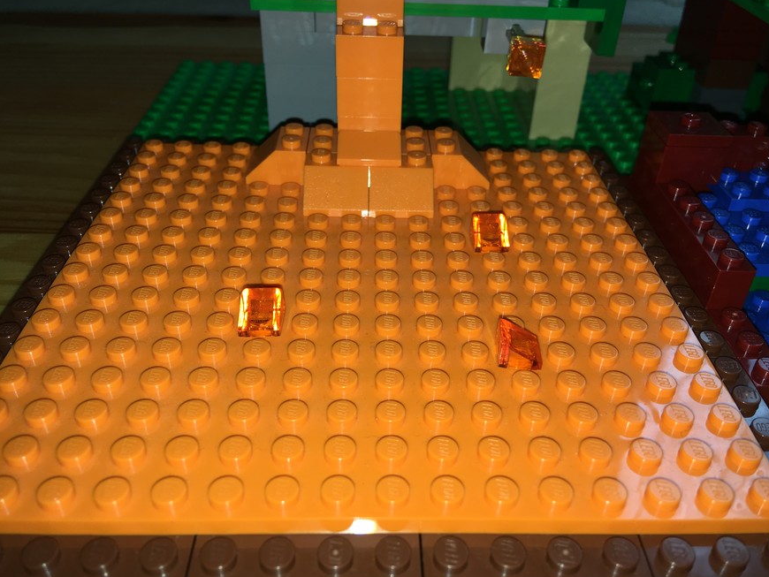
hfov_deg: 59.9
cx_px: 397
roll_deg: -3.1
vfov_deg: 46.8
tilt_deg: -36.6
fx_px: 667
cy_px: 290
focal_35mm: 30
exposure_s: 1/194
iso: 25
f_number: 2.2
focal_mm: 4.15
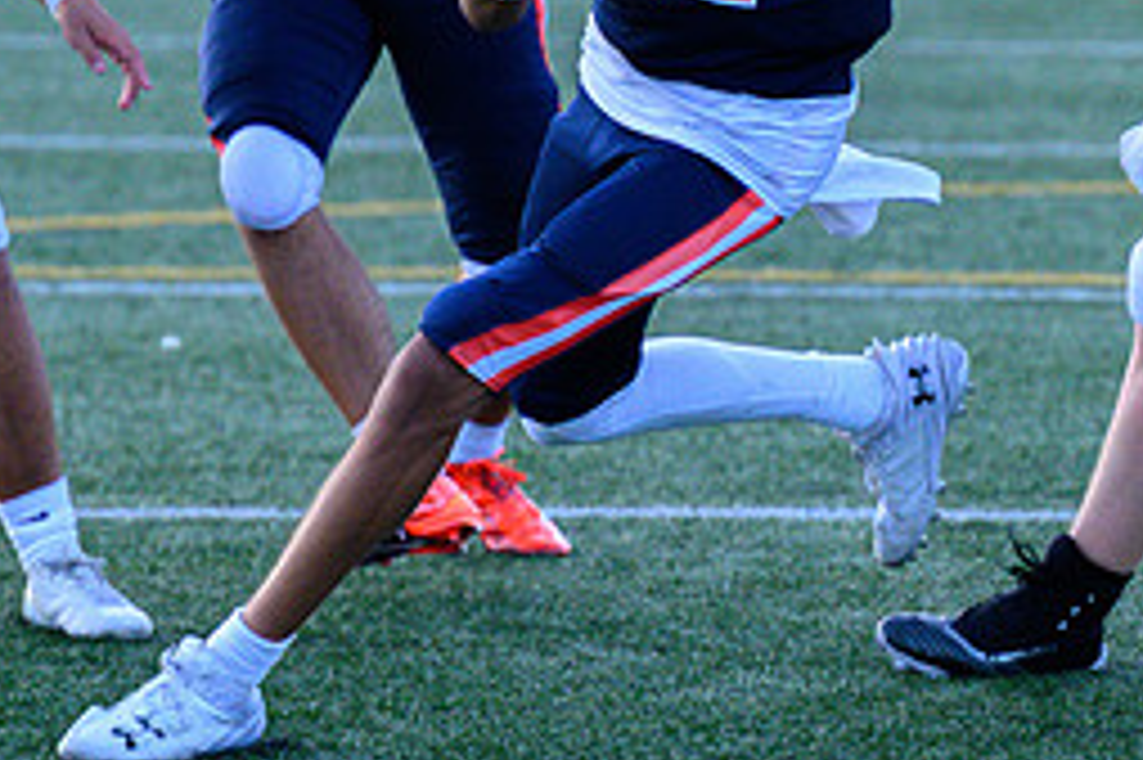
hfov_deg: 5.4
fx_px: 12215
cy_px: 309
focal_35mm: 385
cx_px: 834
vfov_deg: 3.6
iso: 3200
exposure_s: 1/1600
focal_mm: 135
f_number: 4
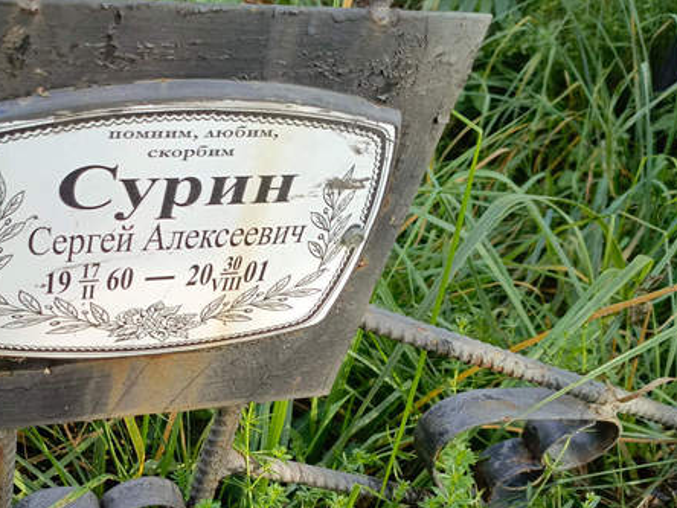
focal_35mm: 45
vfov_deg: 31.7
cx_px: 137
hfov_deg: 40.4
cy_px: 371
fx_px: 880
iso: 111
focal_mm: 4.76
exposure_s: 1/148
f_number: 1.69
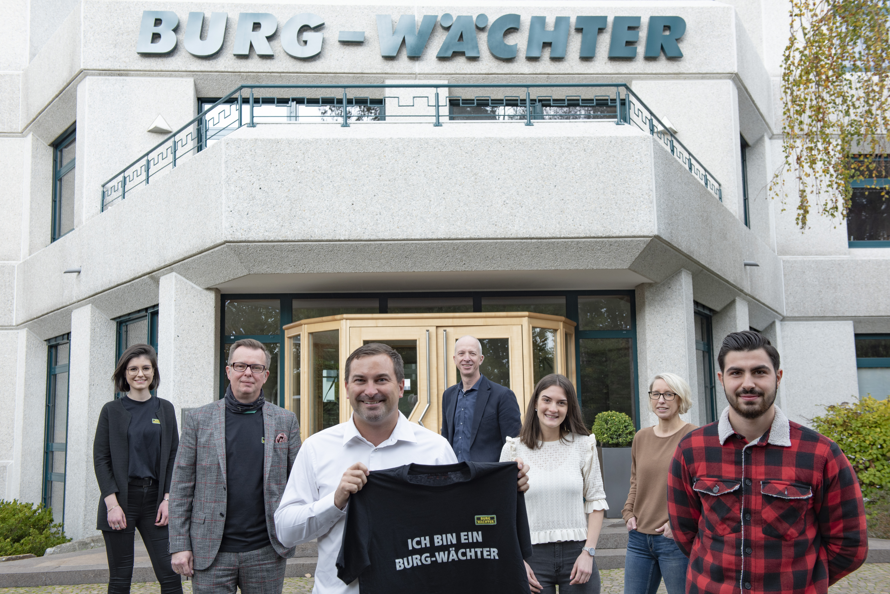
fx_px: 989
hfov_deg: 48.4
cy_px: 297
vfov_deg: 33.4
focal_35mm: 40
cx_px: 445
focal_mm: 40
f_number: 7.1
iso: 200
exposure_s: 1/100
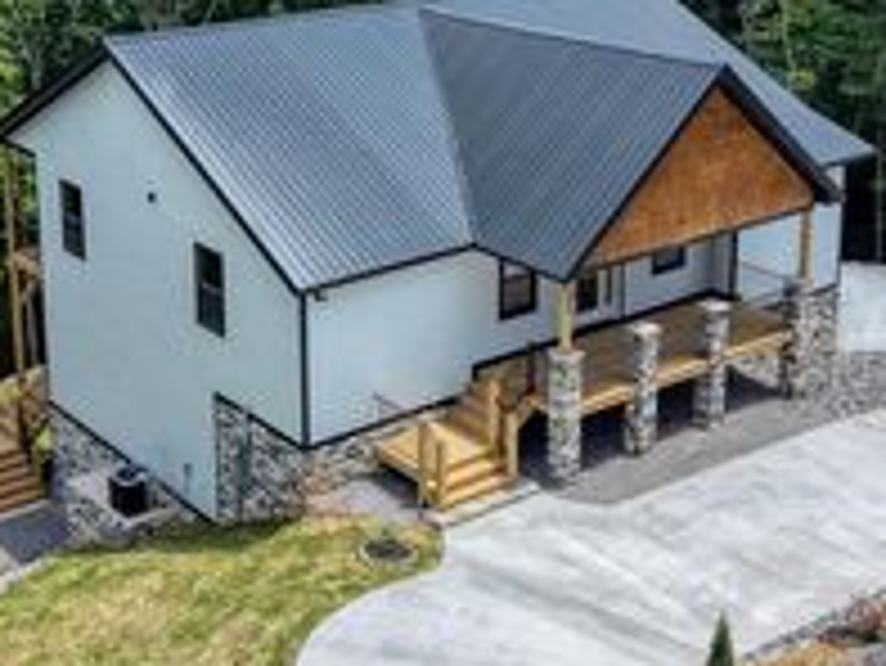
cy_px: 119
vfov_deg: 23.6
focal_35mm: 61
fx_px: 1562
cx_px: 355
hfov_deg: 31.6
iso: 200
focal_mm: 8.67
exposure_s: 1/8000
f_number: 1.8
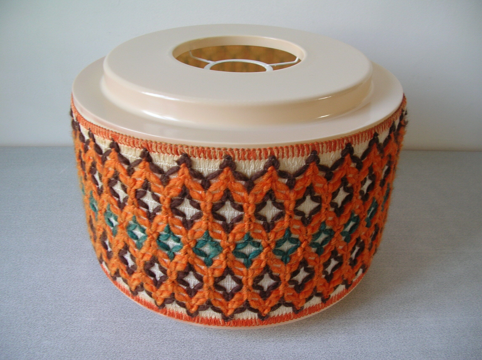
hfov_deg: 52.7
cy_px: 180
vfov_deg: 40.6
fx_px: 487
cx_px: 241
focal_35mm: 35
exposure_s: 1/14.4
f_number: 2.8
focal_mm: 5.8
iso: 50
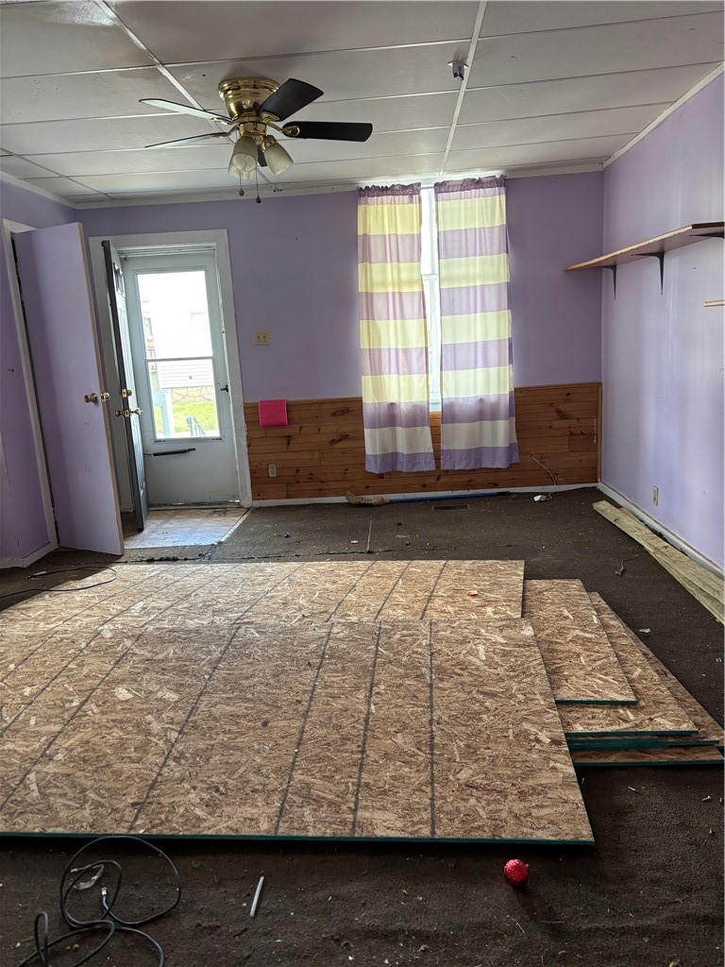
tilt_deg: -13.1
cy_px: 484
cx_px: 362
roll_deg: +3.1
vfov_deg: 67.3
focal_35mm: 26
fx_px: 726
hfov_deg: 53.1
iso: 200
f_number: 1.6
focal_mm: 5.96
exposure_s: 1/60
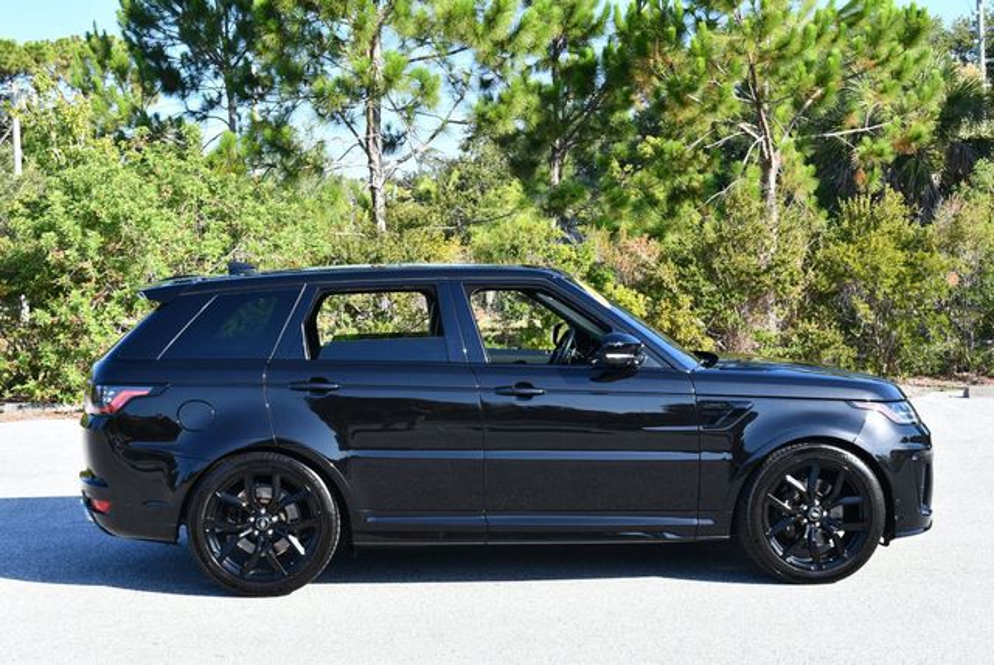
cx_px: 497
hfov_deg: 38.2
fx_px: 1437
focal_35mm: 52
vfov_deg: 26.0
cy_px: 332
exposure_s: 1/250
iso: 200
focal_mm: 26
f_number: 5.6
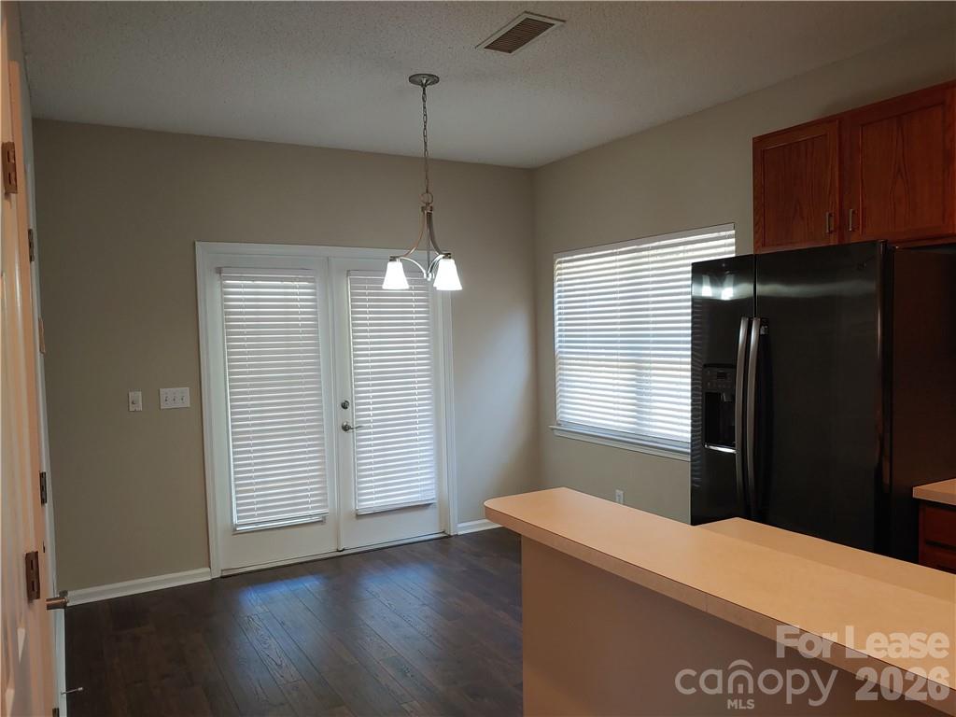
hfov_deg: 69.4
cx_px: 478
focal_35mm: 25
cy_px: 358
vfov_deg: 54.9
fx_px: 690
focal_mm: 4.23
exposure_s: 1/60
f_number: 1.5
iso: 50
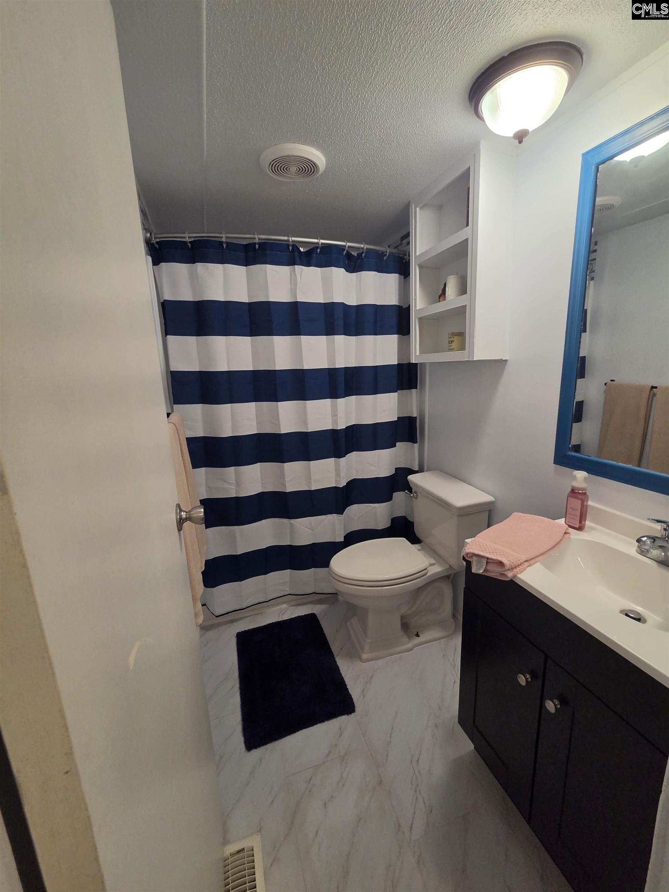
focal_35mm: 13
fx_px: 335
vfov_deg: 106.2
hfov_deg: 89.9
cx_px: 334
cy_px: 446
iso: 320
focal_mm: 2.2
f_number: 2.2
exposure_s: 1/120
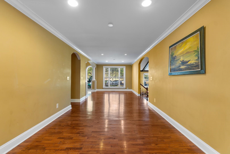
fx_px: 96
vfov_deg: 77.3
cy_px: 77
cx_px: 115
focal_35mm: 15
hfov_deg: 100.4
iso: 100
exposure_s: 1/3
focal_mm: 10
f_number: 4.5
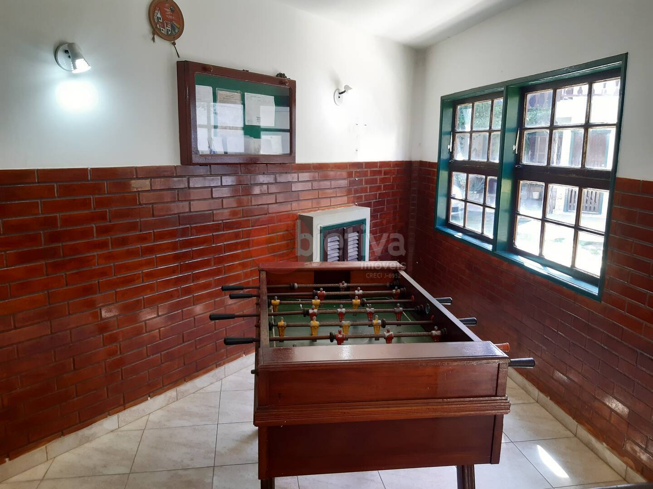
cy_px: 244
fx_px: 490
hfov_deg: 67.3
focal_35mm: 26
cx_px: 326
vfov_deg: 53.1
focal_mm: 3.92
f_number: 1.7
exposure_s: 1/60
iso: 125
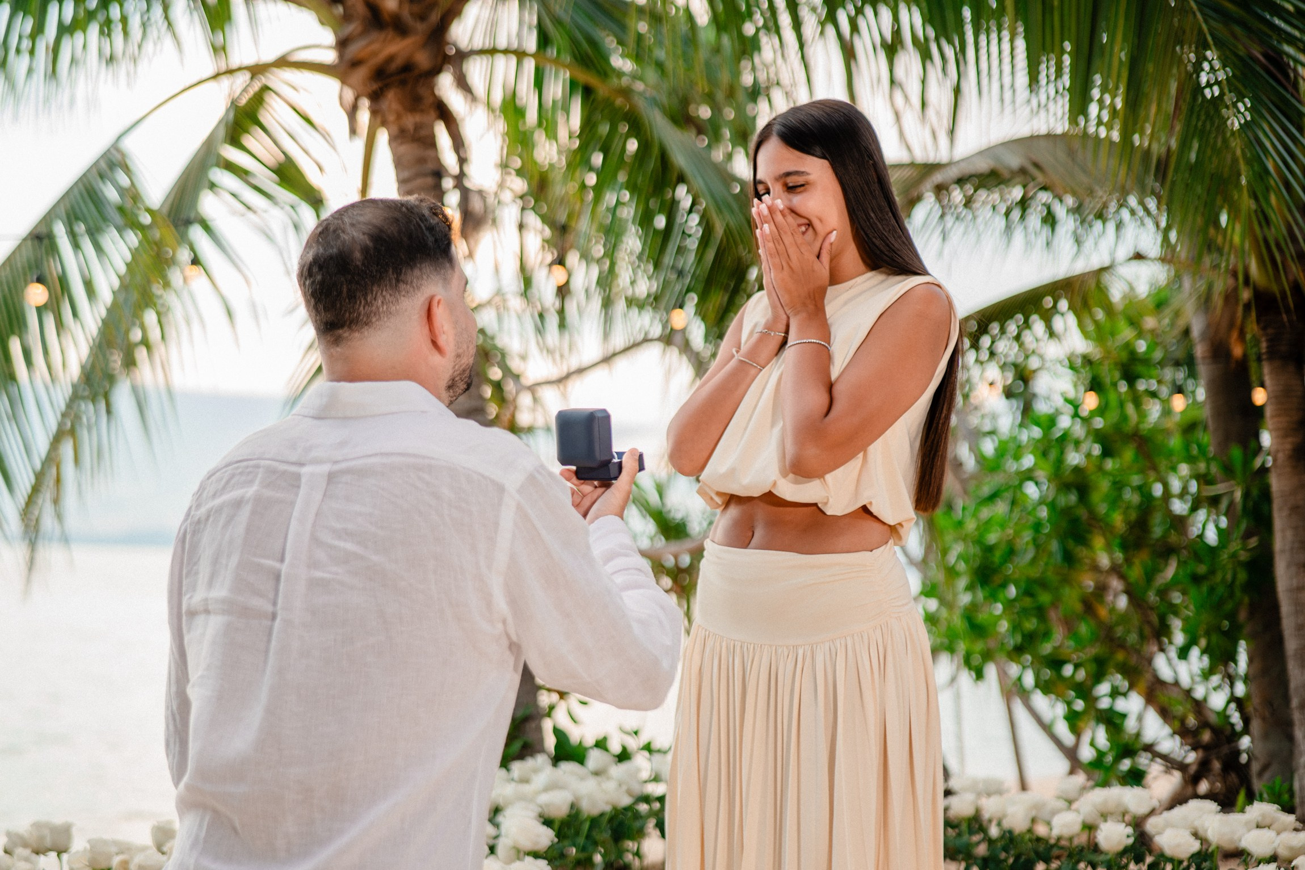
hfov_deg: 35.4
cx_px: 571
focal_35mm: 56
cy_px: 490
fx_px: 2039
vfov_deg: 24.1
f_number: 2.2
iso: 640
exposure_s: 1/400
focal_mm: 50
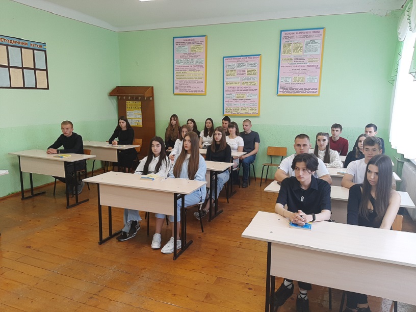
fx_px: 324
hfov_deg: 65.3
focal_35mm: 27
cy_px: 156
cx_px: 208
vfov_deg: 51.4
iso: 50
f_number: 1.7
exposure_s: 1/50
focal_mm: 3.93
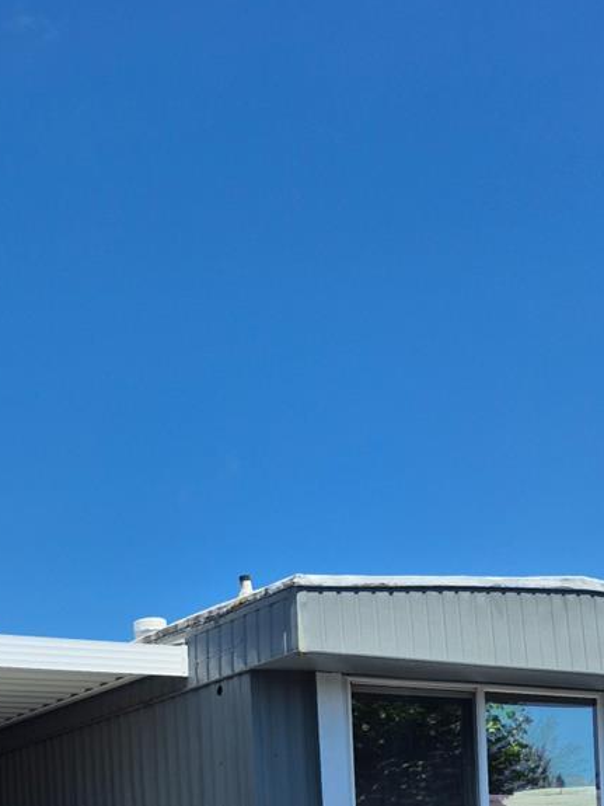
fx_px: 1396
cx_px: 50
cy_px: 925
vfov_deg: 28.6
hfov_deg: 23.7
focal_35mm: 60
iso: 25
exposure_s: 1/1764
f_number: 1.8
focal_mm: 5.4
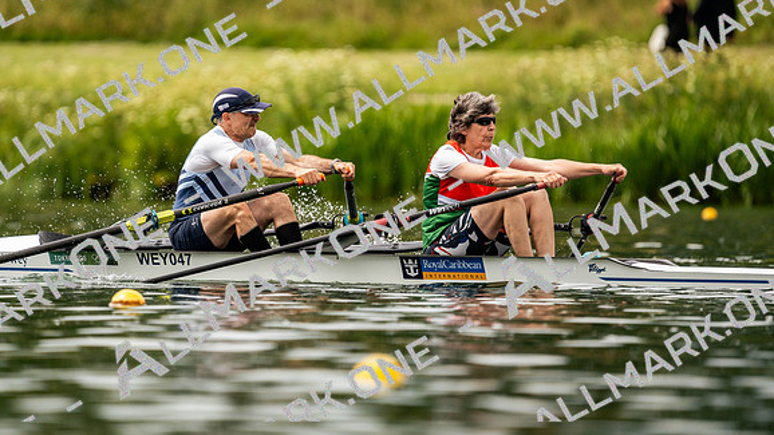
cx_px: 387
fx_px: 12949
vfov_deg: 1.9
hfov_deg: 3.4
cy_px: 192
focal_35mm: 631
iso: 320
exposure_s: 1/2000
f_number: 6.3
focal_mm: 600
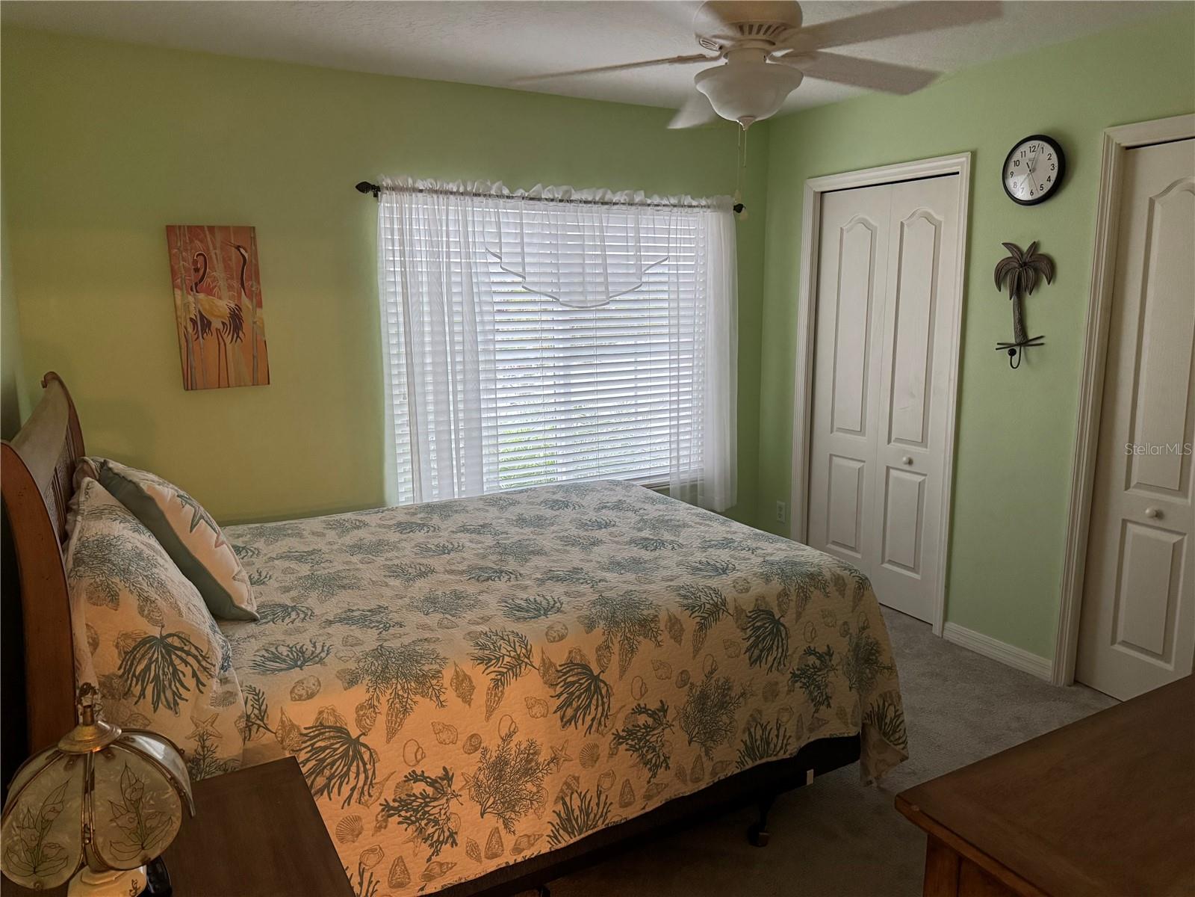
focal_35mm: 24
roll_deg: +0.0
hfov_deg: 71.6
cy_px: 448
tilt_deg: -10.4
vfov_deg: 56.8
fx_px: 829
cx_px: 598
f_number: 1.78
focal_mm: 6.76
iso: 500
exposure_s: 1/60
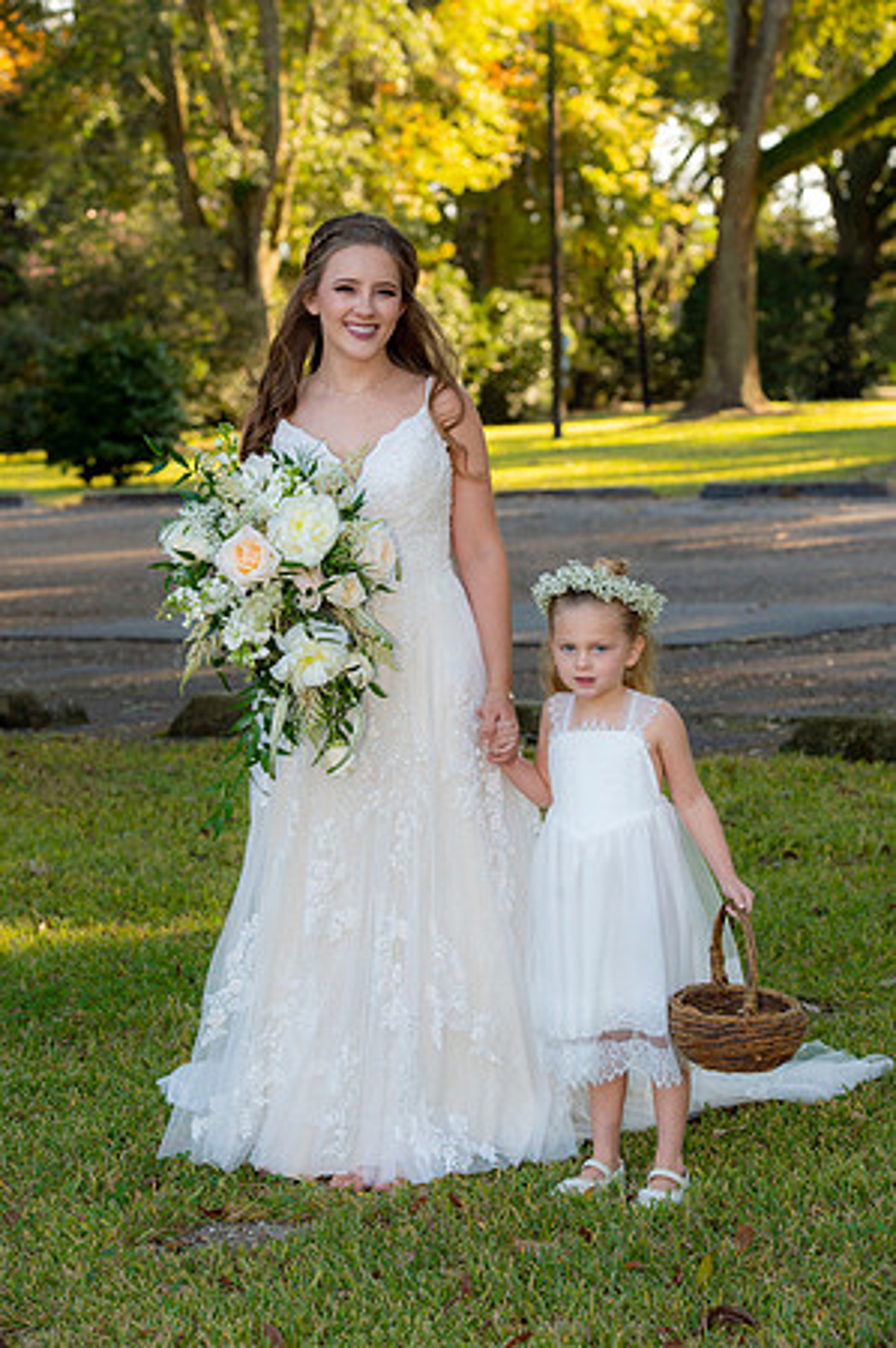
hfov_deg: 13.9
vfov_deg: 20.8
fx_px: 3667
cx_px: 448
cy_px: 674
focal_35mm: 98
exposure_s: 1/640
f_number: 6.3
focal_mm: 98
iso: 1250
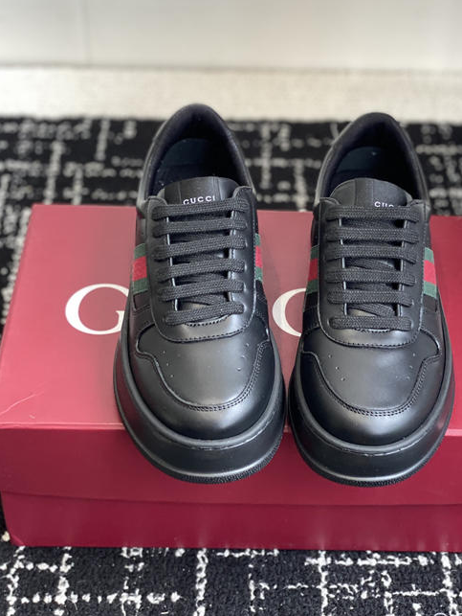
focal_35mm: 70
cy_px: 214
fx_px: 1244
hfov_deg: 21.0
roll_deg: -2.5
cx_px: 286
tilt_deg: -38.6
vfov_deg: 27.6
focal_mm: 6
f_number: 2
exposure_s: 1/122
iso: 50
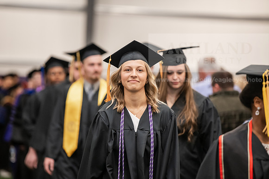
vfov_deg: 7.4
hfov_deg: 11.1
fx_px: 1383
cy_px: 90
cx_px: 134
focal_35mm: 185
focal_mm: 185
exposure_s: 1/200
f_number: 3.2
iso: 2500
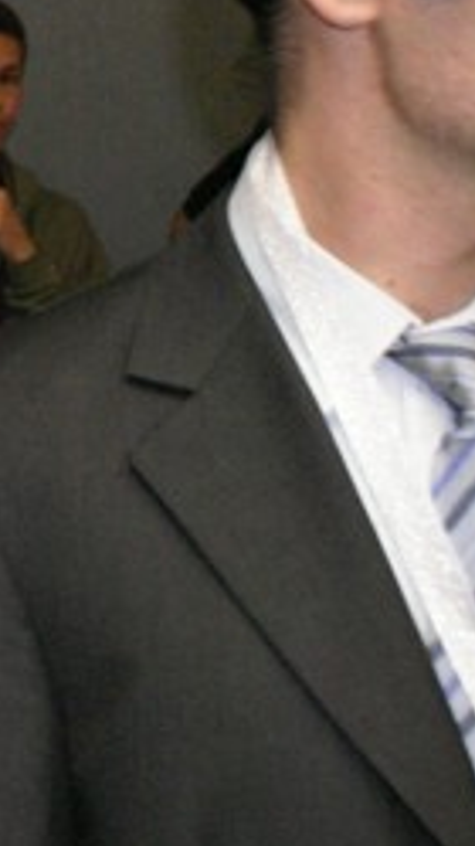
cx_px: -662
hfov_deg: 8.9
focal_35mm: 124
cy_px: 136
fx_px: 2777
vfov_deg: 17.1
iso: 1600
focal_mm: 28
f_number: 5.6
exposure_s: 1/15
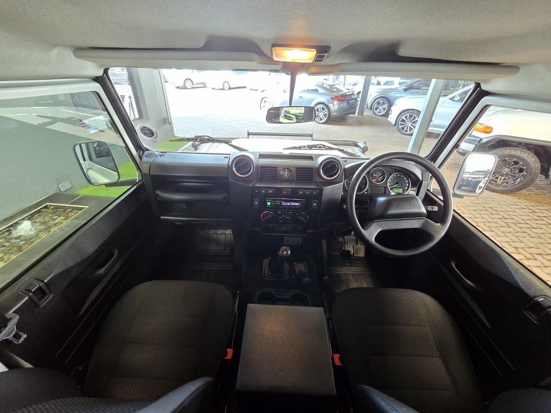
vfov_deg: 89.9
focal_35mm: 13
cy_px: 206
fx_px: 207
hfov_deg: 106.2
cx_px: 276
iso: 800
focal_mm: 2.2
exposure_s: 1/50
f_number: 2.2
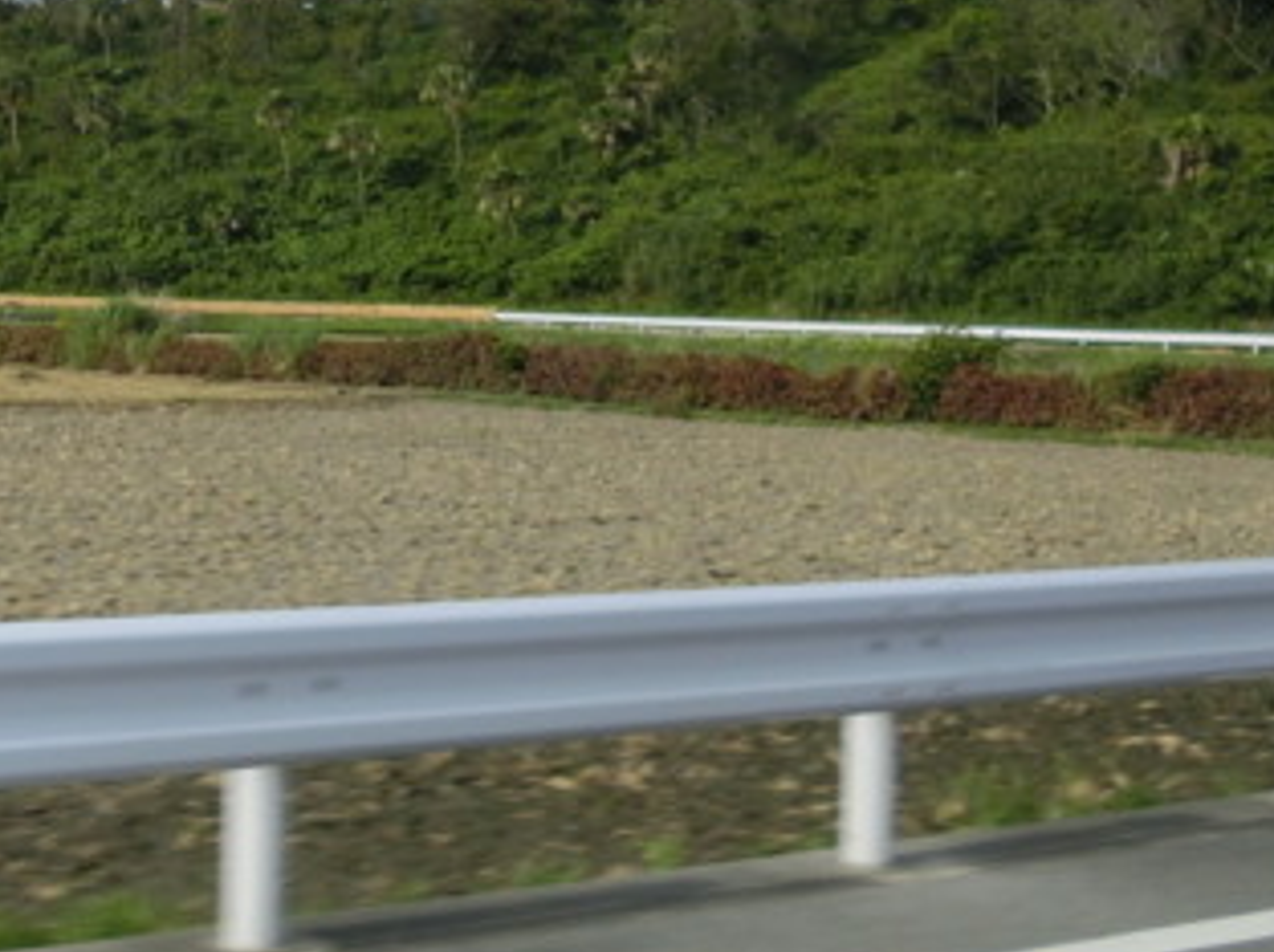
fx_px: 2353
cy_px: 378
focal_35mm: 64
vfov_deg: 22.8
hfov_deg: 27.2
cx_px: -204
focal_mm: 4.5
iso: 80
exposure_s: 1/125
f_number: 3.5
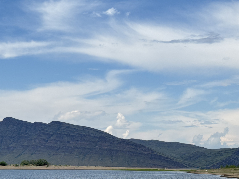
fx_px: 538
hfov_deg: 24.9
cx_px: 74
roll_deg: -0.1
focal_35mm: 78
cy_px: 60
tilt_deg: +10.8
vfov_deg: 18.8
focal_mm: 6.76
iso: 64
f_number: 1.78
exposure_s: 1/3817
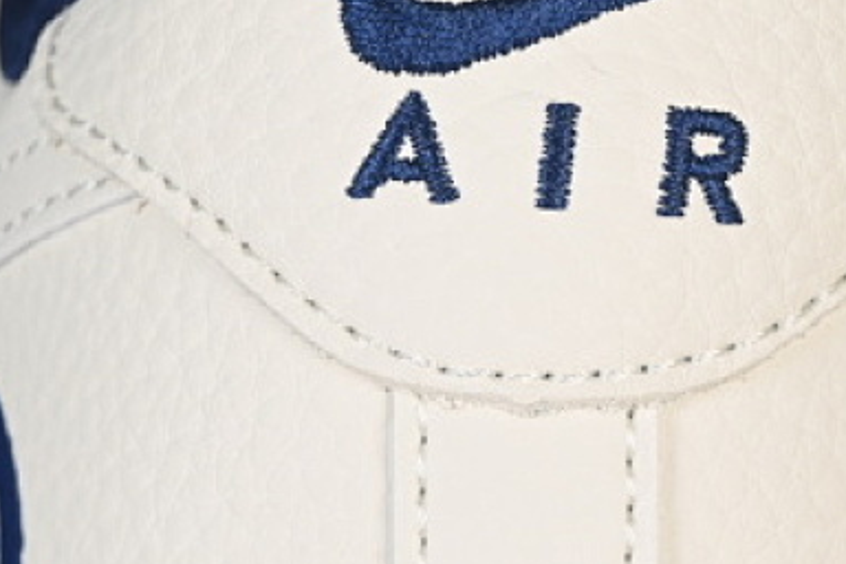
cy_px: 524
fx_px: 4958
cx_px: 505
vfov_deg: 6.5
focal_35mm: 211
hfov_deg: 9.8
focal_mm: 50
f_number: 7.1
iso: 160
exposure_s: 1/80
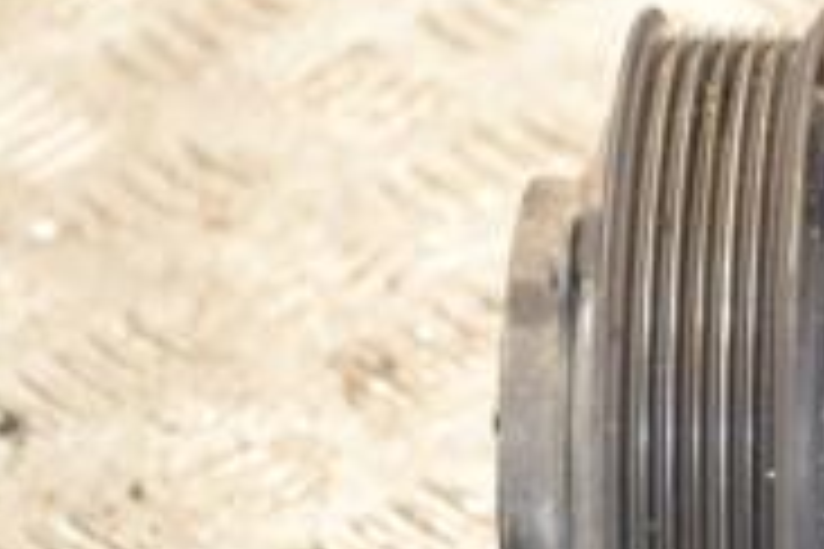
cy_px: 477
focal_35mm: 285
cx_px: 1261
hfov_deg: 7.1
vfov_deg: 4.8
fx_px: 6523
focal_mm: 58
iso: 800
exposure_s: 1/60
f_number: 5
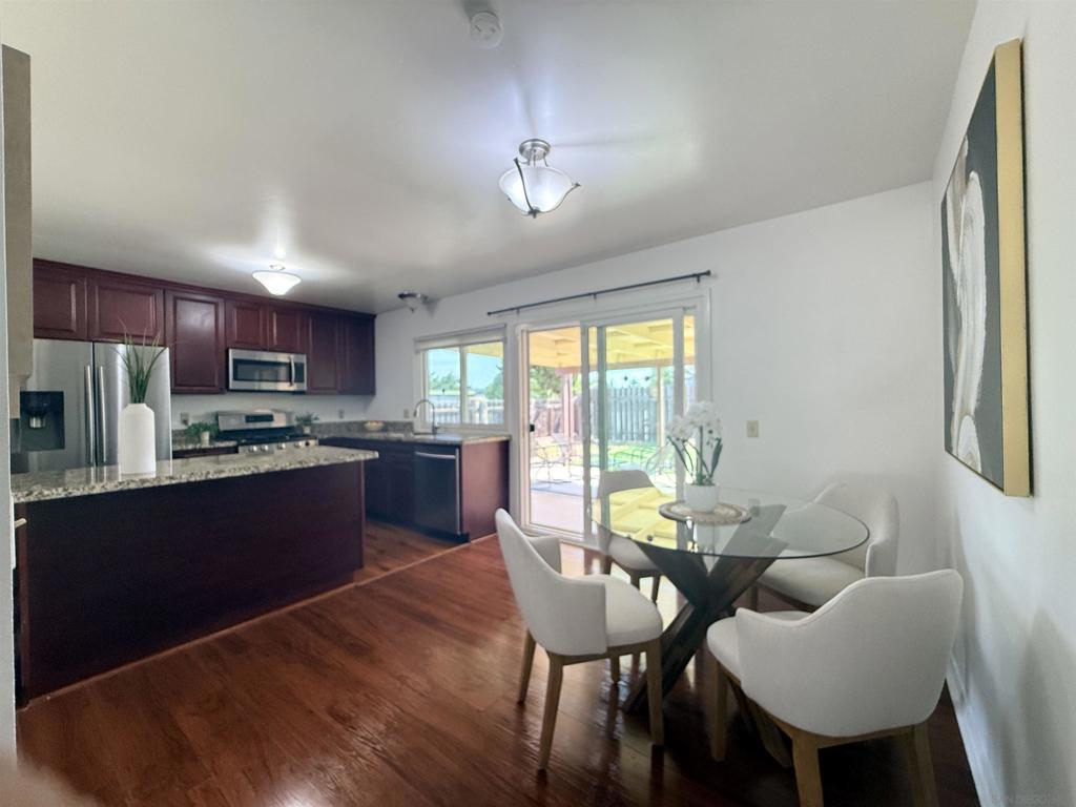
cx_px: 538
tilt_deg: +0.9
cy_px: 404
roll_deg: +1.5
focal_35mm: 14
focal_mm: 2.22
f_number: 2.2
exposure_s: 1/120
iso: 250
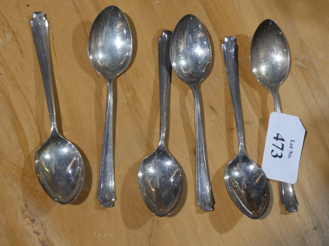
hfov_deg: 23.3
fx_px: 798
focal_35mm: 84
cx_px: 164
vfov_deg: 17.6
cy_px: 123
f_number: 7.1
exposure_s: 1/100
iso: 1000
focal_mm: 42
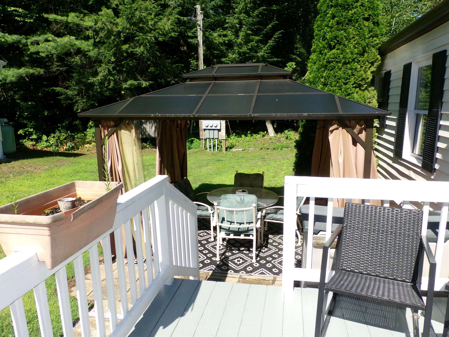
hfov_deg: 67.3
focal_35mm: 26
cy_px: 168
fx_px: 337
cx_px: 224
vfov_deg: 53.1
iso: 200
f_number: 7.52
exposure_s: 1/420
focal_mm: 4.7
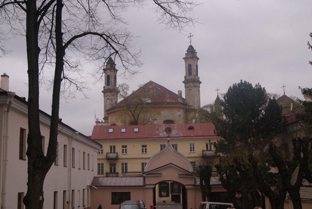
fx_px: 390
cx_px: 156
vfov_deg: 29.9
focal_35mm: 45
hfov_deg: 43.6
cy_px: 104
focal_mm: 30
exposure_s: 1/80
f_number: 9
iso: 100
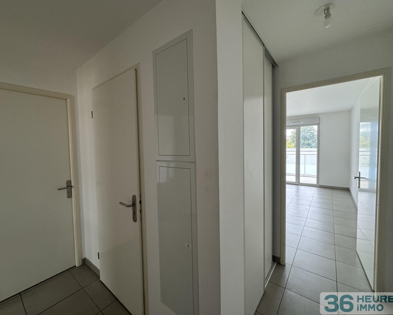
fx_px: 174
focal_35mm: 15
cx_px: 193
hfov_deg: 96.8
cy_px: 155
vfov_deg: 84.0
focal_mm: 2.22
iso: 400
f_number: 2.2
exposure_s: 1/50
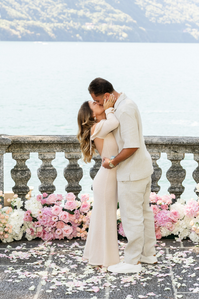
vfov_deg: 22.6
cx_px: 100
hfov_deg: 15.2
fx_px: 746
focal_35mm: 90
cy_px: 148
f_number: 6.3
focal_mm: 85
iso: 250
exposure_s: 1/250
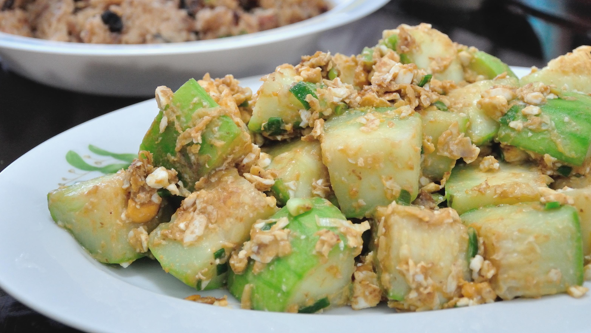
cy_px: 141
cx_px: 312
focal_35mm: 68
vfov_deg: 17.7
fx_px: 1066
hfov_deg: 31.0
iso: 1250
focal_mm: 32
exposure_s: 1/60
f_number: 4.2
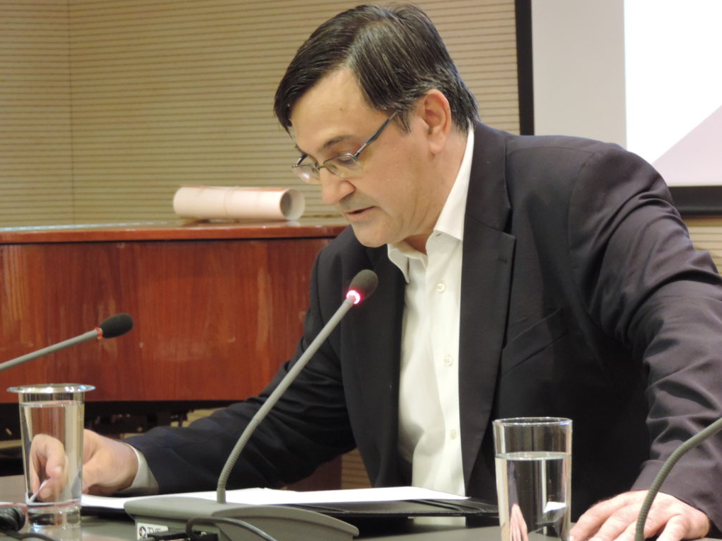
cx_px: 361
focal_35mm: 171
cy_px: 270
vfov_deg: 8.7
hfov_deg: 11.6
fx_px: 3567
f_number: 4.5
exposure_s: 1/13
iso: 800
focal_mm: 30.3
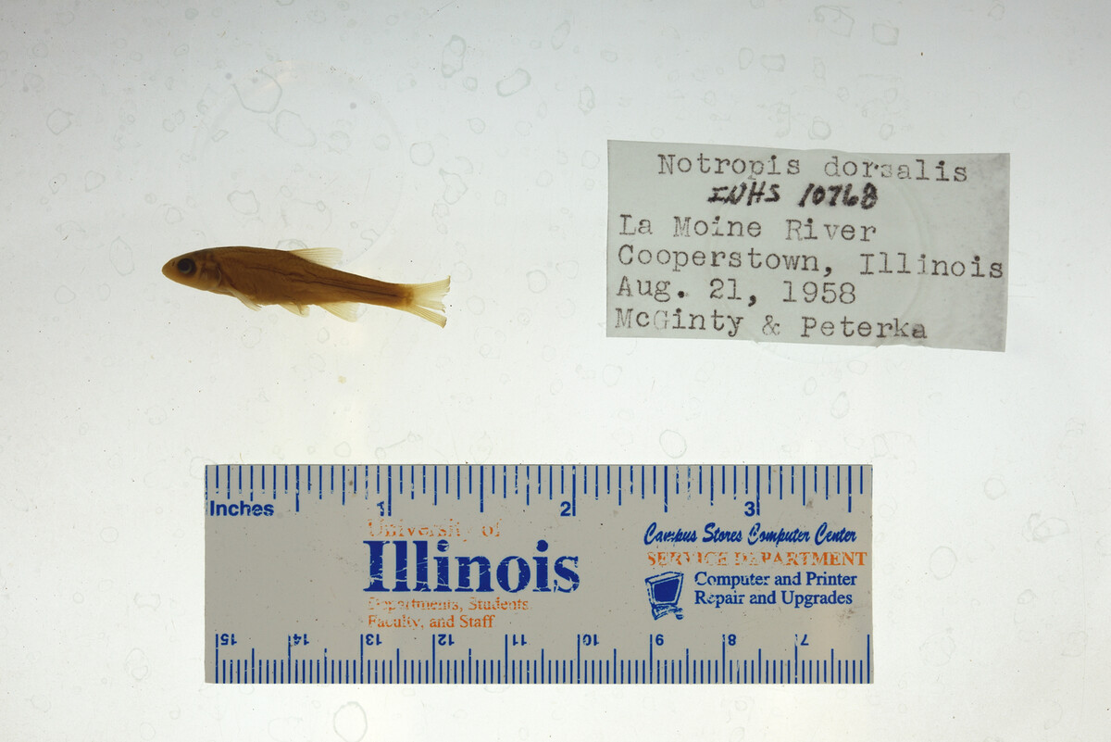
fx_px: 1852
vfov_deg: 22.6
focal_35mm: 60
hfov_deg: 33.4
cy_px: 371
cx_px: 556
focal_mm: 60
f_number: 10
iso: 100
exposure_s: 1/200
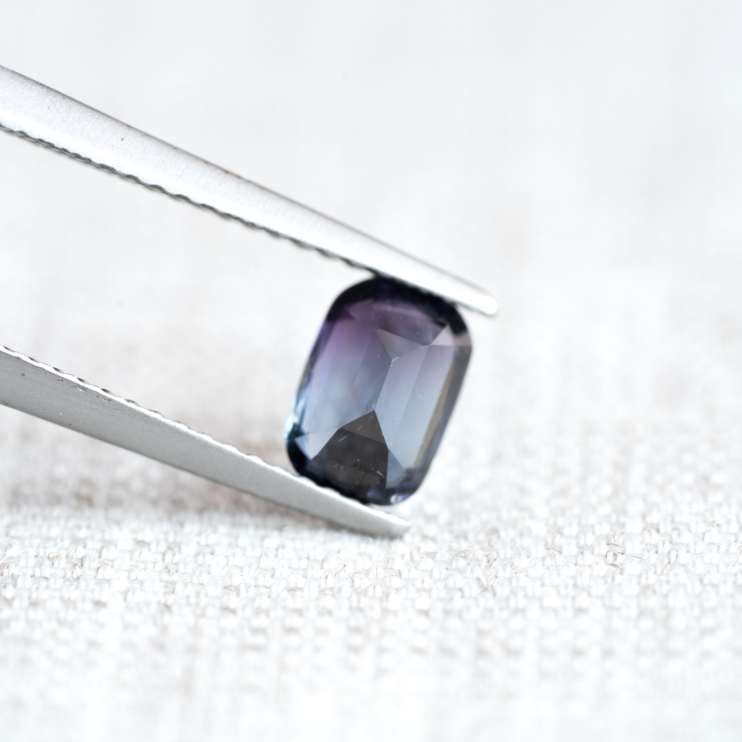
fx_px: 2789
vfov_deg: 15.1
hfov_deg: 15.2
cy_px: 433
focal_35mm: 115
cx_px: 371
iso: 100
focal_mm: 90
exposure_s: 1/5
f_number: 6.3
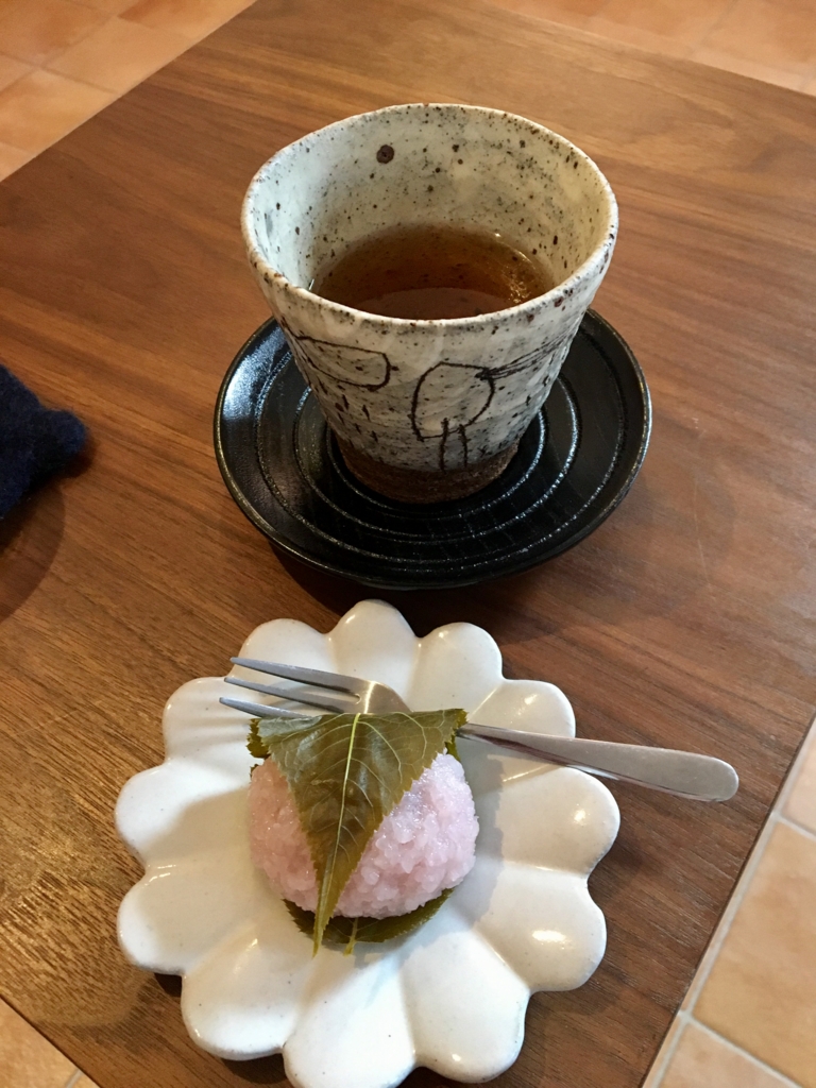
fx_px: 911
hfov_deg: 48.2
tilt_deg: -55.6
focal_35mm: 29
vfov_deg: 61.7
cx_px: 408
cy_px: 544
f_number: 2.2
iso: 200
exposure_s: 1/15
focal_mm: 4.15
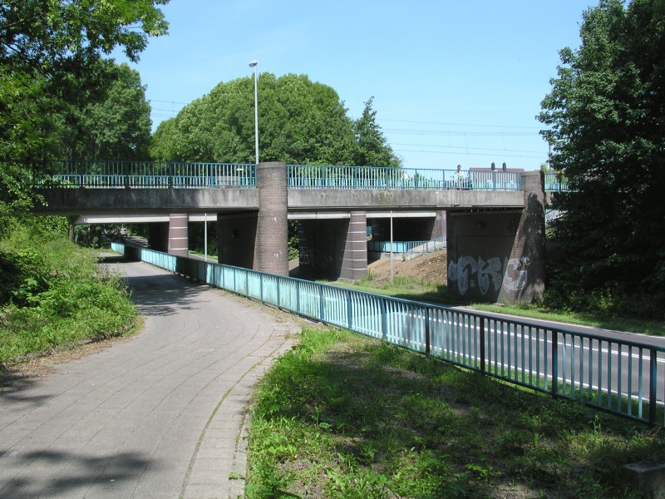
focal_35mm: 37
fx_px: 711
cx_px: 332
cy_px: 250
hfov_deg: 50.1
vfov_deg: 38.7
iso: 100
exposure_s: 1/306
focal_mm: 5.6
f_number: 4.5
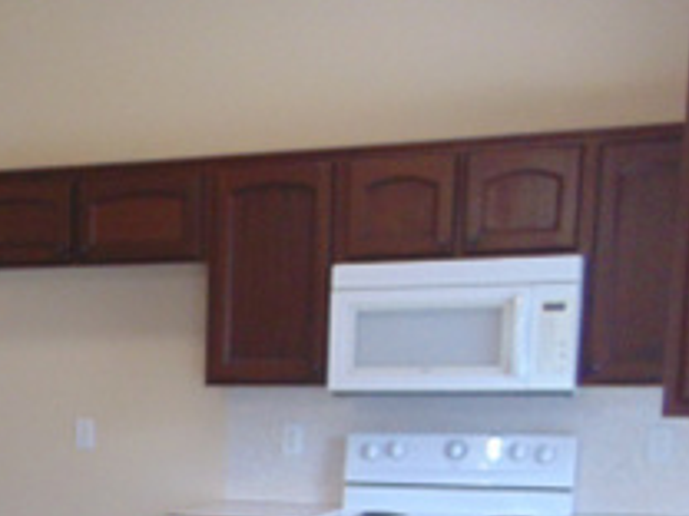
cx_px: -132
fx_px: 1533
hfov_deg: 23.3
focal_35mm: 77
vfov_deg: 18.1
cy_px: 638
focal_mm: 4.5
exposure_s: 1/30
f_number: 3
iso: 200
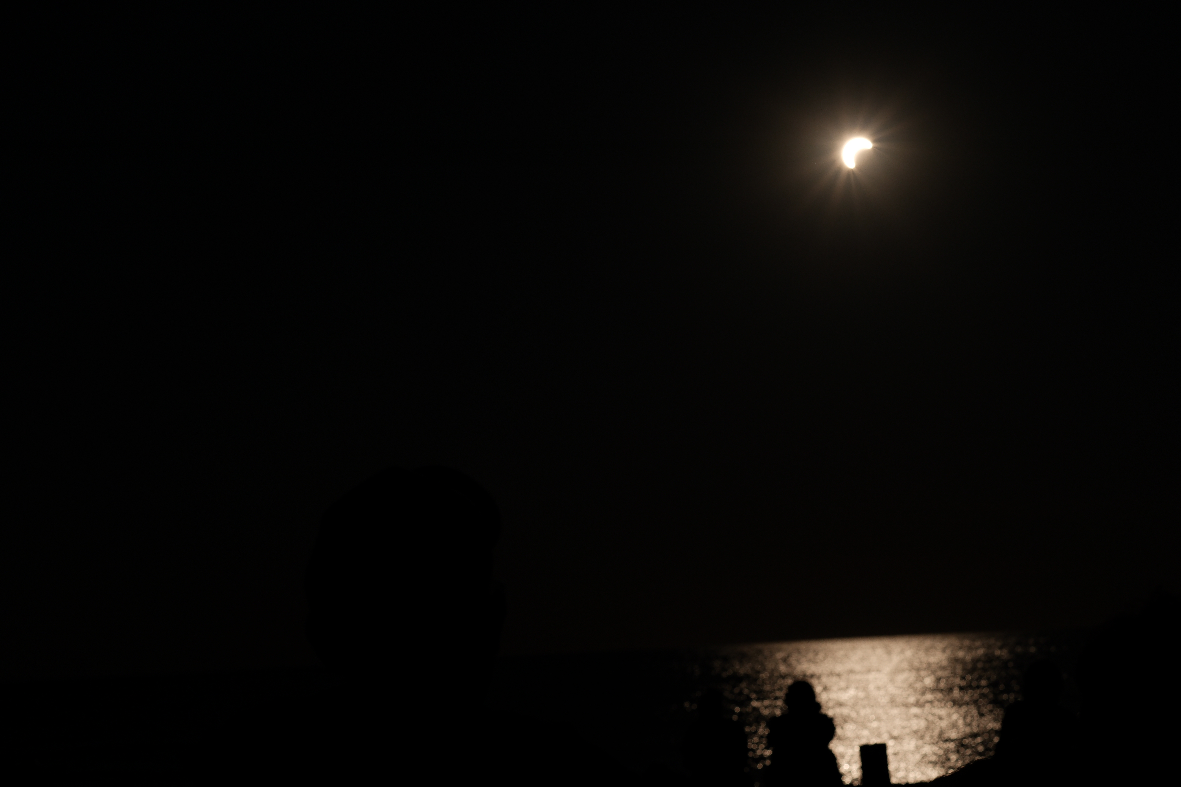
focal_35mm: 84
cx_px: 590
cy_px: 394
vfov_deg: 16.3
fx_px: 2755
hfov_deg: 24.2
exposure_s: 1/60000
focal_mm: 56
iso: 250
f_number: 5.6
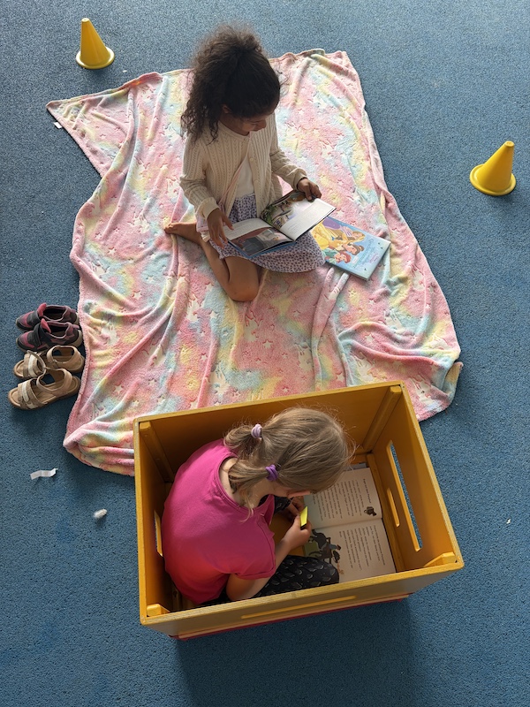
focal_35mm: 26
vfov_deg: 67.3
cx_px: 265
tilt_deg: -59.3
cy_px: 354
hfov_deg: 53.1
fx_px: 531
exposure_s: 1/121
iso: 80
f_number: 1.6
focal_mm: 5.96
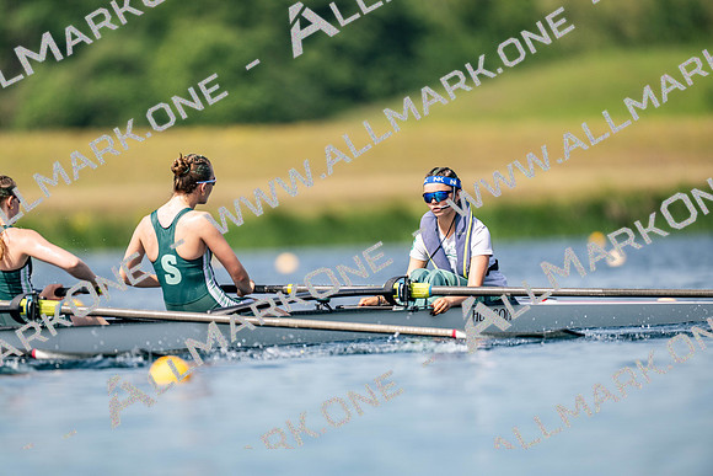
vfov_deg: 2.3
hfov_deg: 3.4
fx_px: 11886
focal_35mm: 600
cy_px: 238
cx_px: 356
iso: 160
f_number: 4
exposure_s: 1/2500
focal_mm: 600
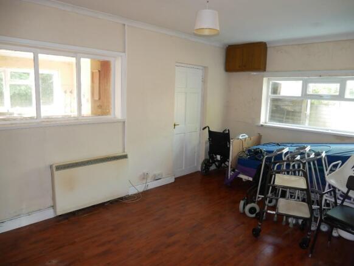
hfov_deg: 71.6
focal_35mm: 24
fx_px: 246
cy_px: 133
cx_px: 177
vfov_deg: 56.9
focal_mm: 12
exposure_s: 1/50
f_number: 3.5
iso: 400
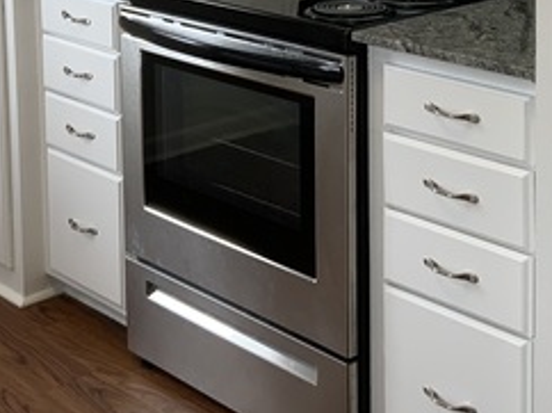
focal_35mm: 80
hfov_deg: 24.4
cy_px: -71
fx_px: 1274
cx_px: 320
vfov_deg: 17.6
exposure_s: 1/120
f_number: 1.8
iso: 40
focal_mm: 3
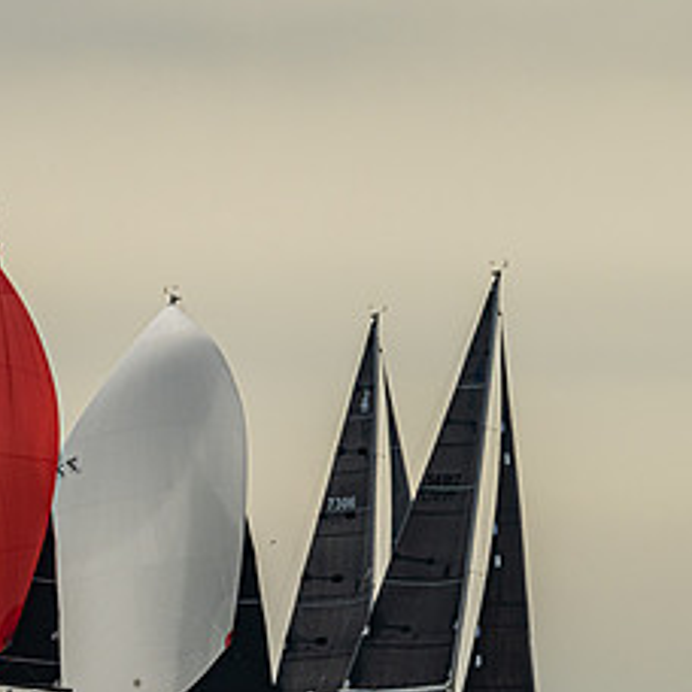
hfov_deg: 1.6
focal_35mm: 1129
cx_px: -116
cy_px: 493
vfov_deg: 1.6
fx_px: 25535
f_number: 10
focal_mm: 400
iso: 320
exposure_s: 1/2000
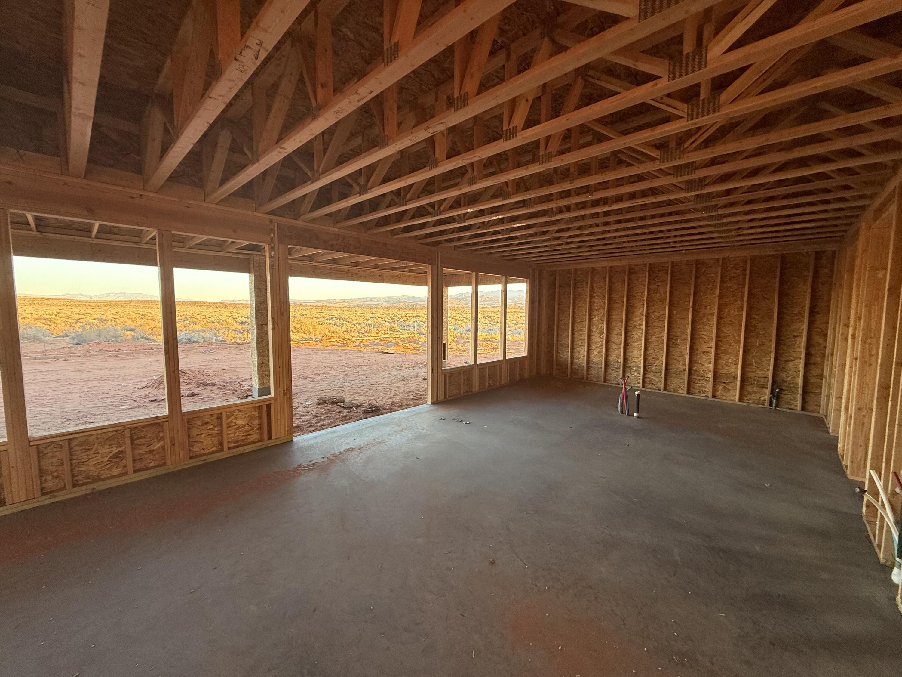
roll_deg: -0.1
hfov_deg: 102.1
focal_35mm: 14
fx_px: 365
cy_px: 338
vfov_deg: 85.7
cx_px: 451
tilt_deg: -3.9
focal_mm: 2.22
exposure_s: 1/99
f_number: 2.2
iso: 125
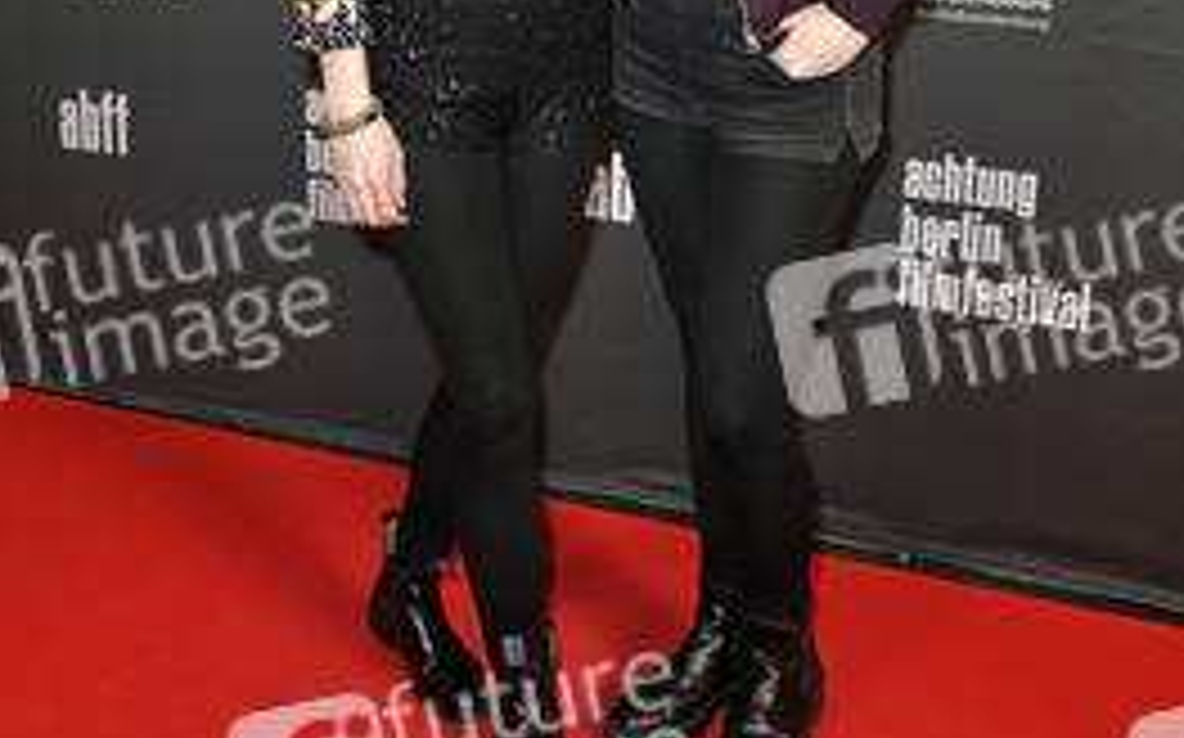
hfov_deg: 41.9
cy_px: 86
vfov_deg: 26.0
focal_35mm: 48
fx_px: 1548
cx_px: 590
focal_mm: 31
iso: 2000
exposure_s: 1/250
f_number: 5
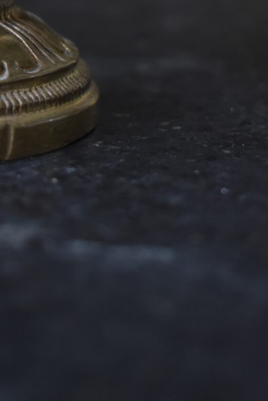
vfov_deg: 13.4
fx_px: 1651
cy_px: -120
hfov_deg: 9.1
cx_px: -69
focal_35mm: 148
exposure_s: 1/60
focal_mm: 32
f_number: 4.5
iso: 800
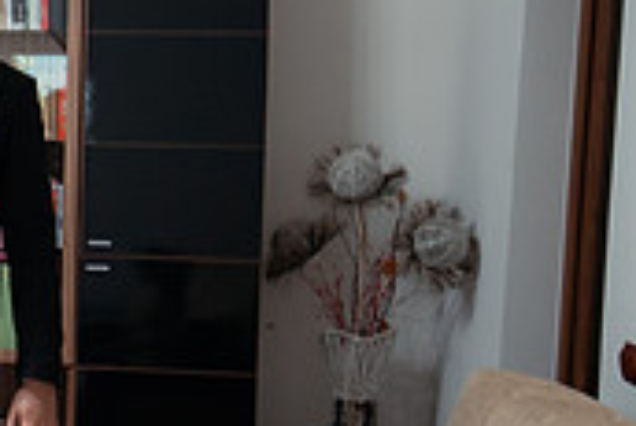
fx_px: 1910
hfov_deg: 16.9
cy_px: 206
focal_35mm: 108
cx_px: -359
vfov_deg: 12.7
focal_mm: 30
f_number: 2.8
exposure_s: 1/200
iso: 1600
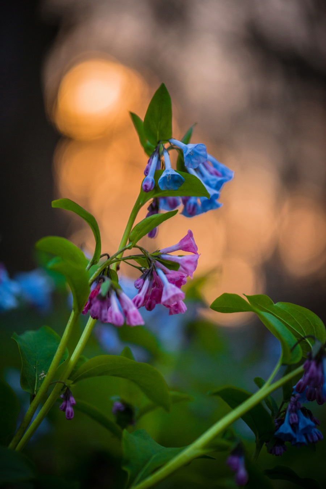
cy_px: 244
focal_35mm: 105
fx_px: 1425
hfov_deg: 13.1
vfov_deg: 19.4
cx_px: 163
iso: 1250
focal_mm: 105
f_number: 3.2
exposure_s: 1/800
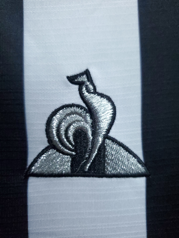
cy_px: 119
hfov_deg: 53.1
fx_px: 179
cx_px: 90
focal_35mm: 26
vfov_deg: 67.3
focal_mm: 4.3
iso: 640
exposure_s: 1/45
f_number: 1.5
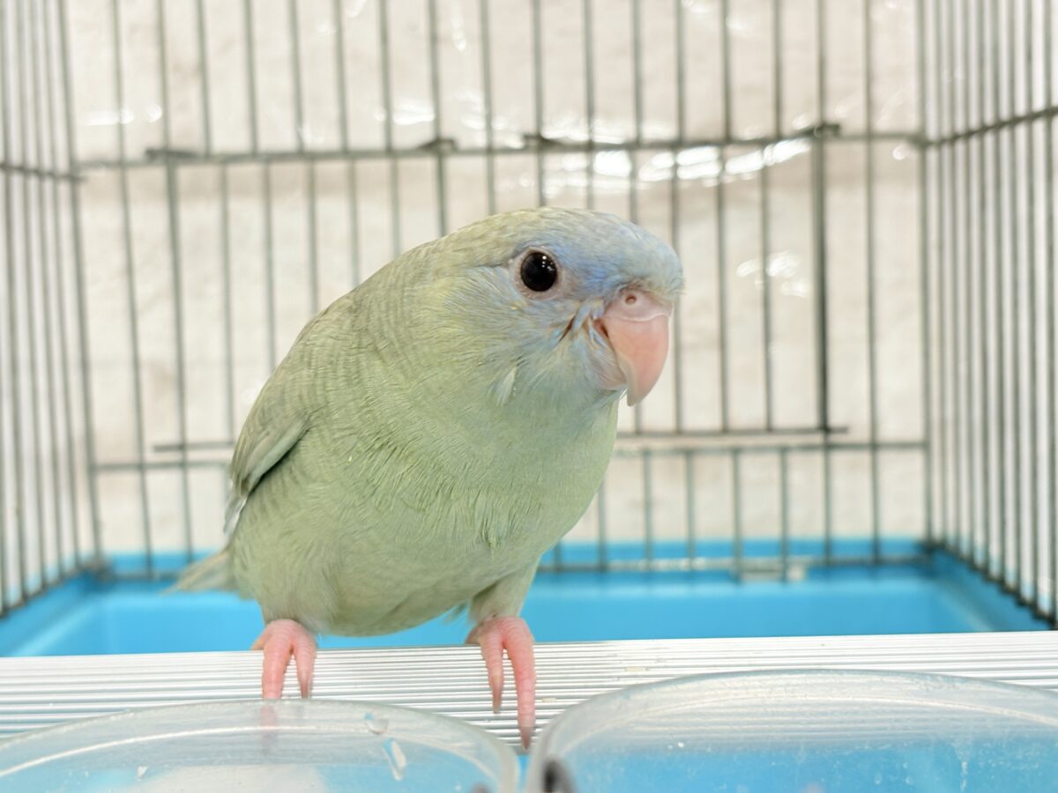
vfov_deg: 28.0
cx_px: 529
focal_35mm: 52
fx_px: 1589
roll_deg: +2.4
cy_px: 396
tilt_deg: -5.4
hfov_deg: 36.8
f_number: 1.6
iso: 50
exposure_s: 1/50
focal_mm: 5.96
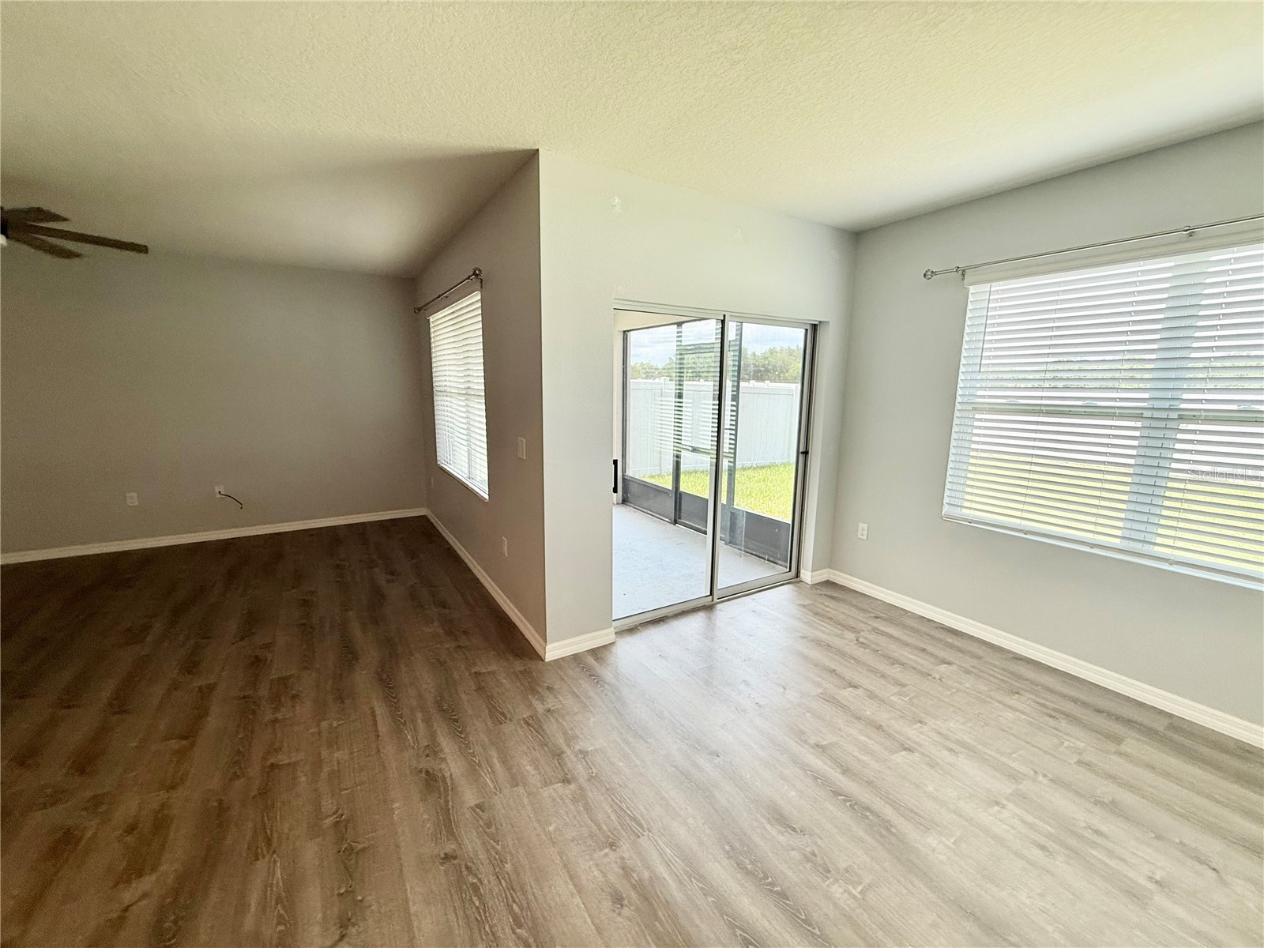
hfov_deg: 102.1
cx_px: 632
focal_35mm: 14
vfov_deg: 85.7
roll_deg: -1.2
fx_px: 511
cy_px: 474
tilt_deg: -12.3
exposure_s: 1/120
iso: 100
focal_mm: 2.22
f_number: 2.2
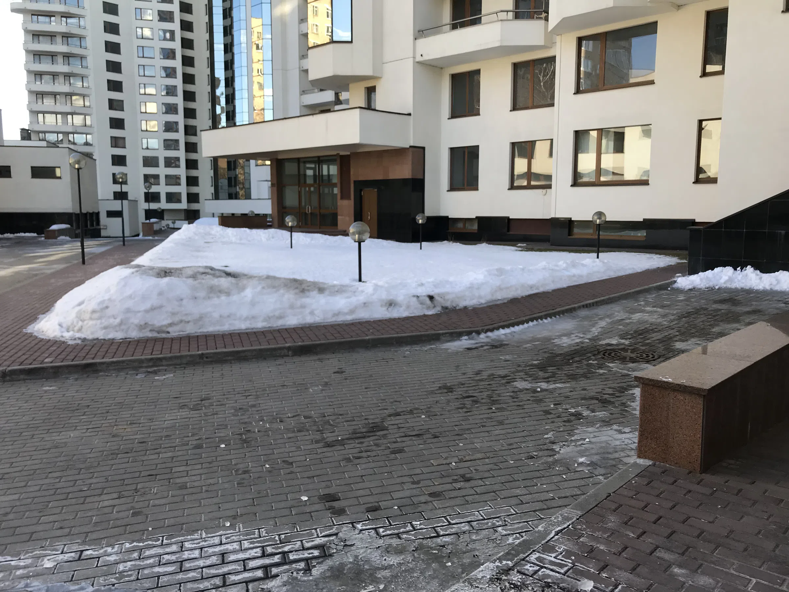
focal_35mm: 28
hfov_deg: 63.4
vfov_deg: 49.7
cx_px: 394
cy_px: 296
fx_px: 638
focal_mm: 3.99
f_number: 1.8
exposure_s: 1/375
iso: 20
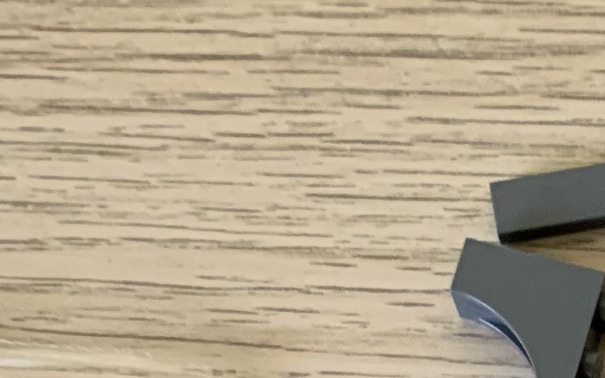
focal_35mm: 143
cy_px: 971
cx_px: 860
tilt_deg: -79.8
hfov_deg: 13.9
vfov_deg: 8.3
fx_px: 2358
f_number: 1.8
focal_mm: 4.25
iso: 200
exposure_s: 1/60
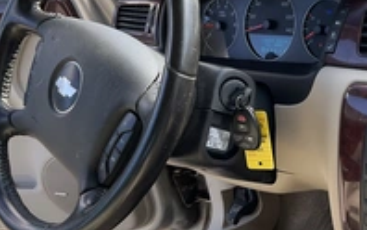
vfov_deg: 21.0
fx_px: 620
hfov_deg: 31.7
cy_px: 109
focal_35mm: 62
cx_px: 317
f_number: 1.8
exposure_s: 1/166
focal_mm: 3
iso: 20
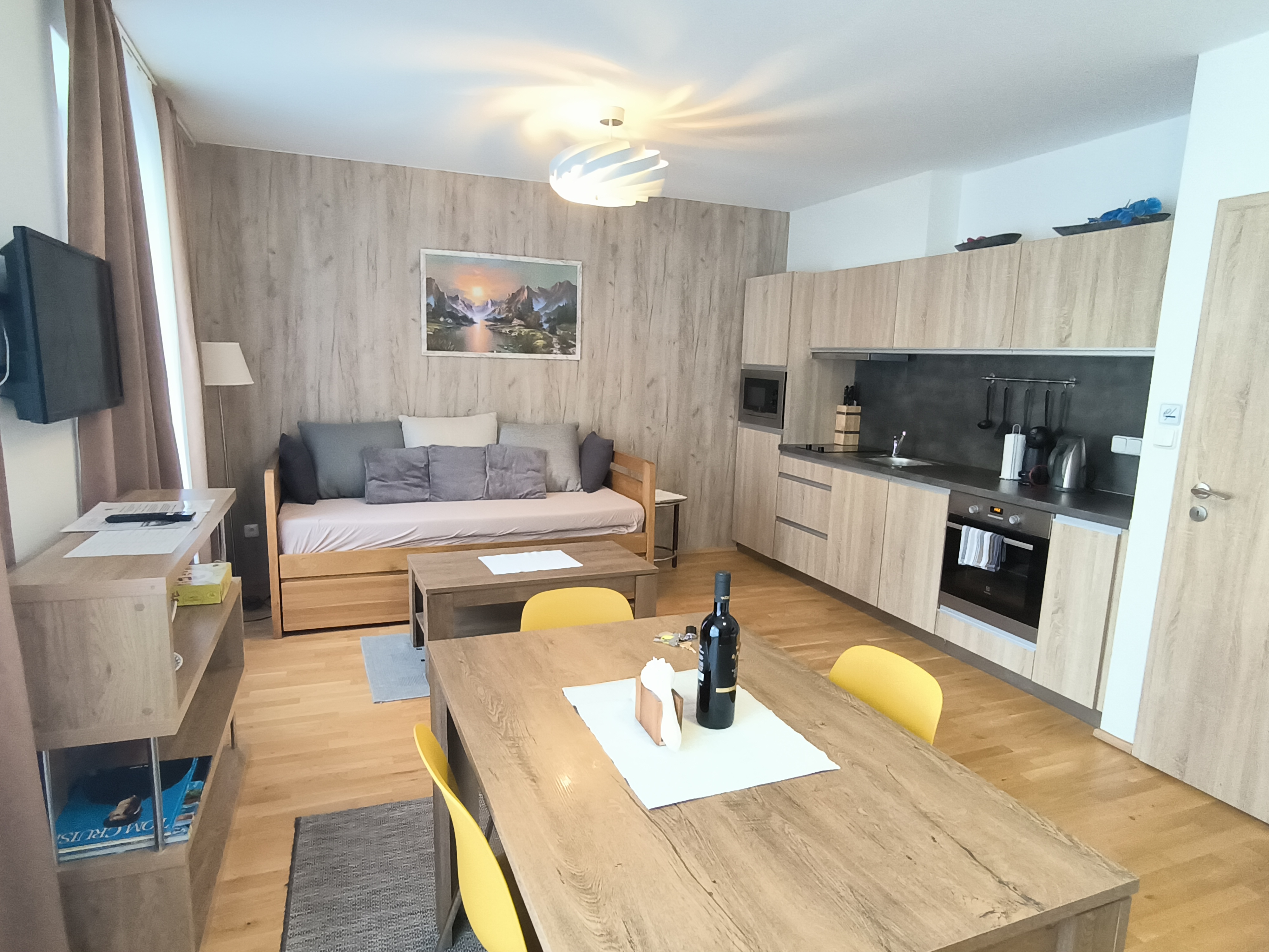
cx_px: 634
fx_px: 770
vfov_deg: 63.4
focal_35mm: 21
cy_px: 476
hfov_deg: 79.0
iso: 1000
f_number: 2.2
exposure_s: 1/25
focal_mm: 1.91
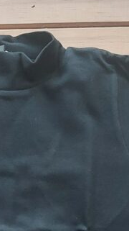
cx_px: 26
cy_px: 218
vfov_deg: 29.4
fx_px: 414
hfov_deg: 17.5
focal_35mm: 68
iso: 250
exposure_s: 1/60.2
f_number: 1.8
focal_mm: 4.6
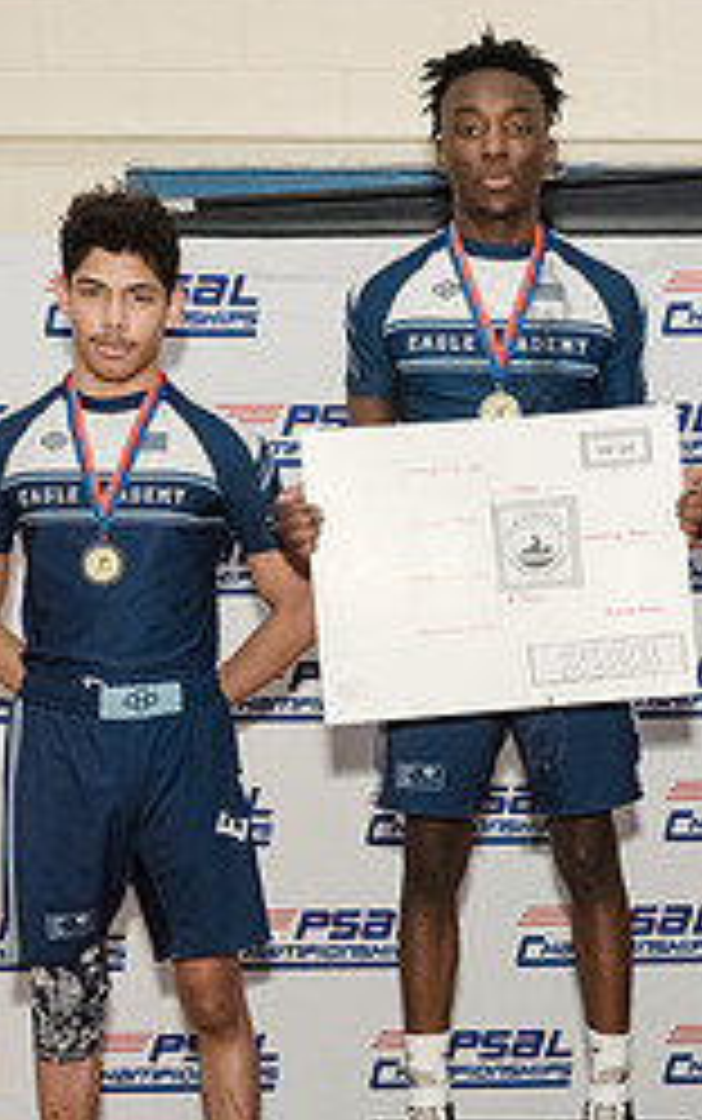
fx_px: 1742
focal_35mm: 57
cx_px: 544
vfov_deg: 35.2
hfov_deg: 22.5
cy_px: 771
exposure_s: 1/200
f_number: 4.5
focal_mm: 24
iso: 4000
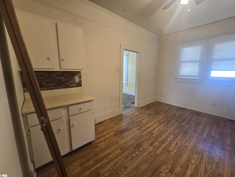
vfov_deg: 89.9
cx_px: 118
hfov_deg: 106.2
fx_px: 88
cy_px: 88
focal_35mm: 13
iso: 250
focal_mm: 2.2
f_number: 2.2
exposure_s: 1/60
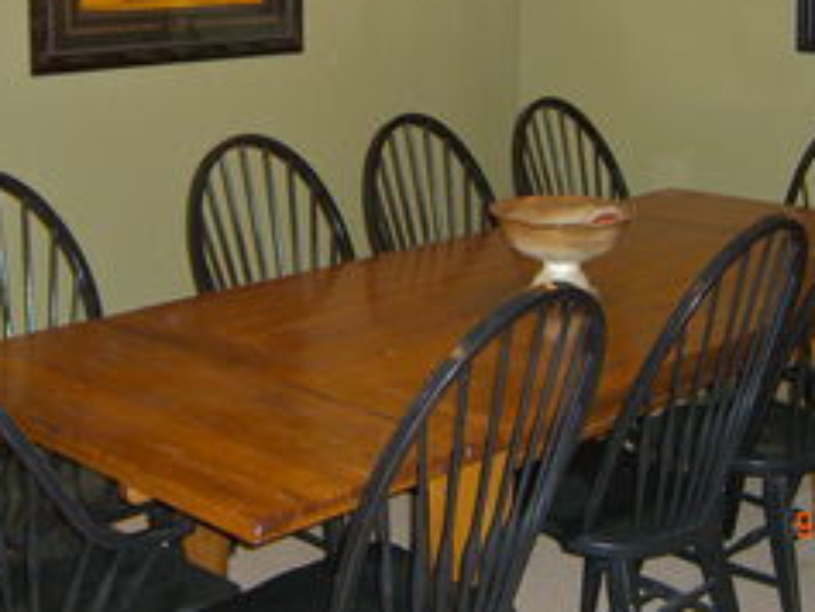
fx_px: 1390
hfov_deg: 32.7
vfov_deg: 24.5
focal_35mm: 59
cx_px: 420
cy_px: 148
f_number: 2.8
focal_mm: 7.9
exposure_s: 1/60
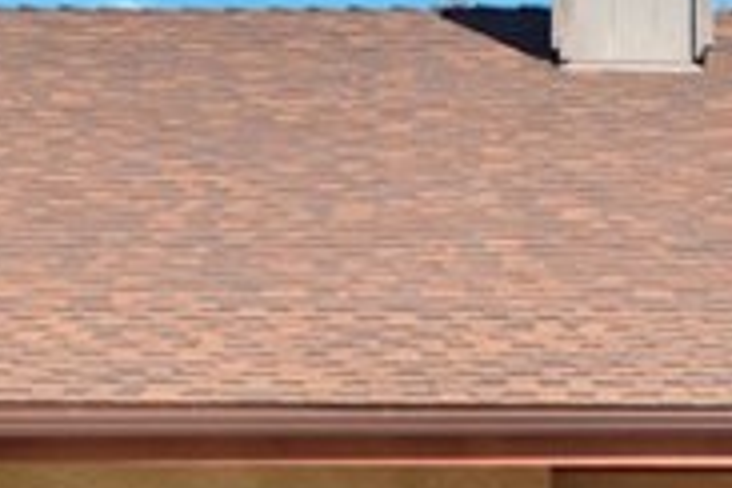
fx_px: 5693
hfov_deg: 7.3
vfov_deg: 4.8
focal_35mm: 280
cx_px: 992
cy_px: 878
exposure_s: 1/1250
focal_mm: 50
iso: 320
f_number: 5
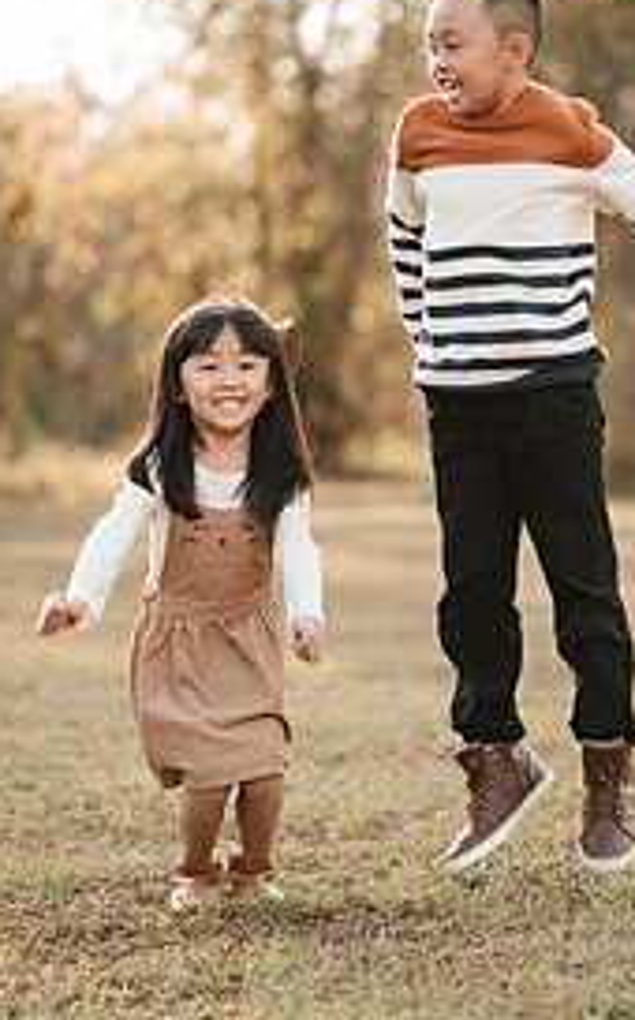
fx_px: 3970
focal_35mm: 143
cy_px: 306
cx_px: 426
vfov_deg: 14.6
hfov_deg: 9.1
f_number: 1.8
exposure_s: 1/400
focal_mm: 85
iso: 80
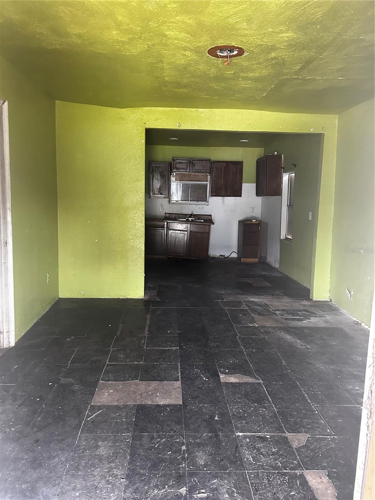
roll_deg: -0.8
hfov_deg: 53.1
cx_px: 188
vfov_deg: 67.3
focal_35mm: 26
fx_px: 376
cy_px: 250
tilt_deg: -8.5
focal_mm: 5.7
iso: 500
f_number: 1.5
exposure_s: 1/60
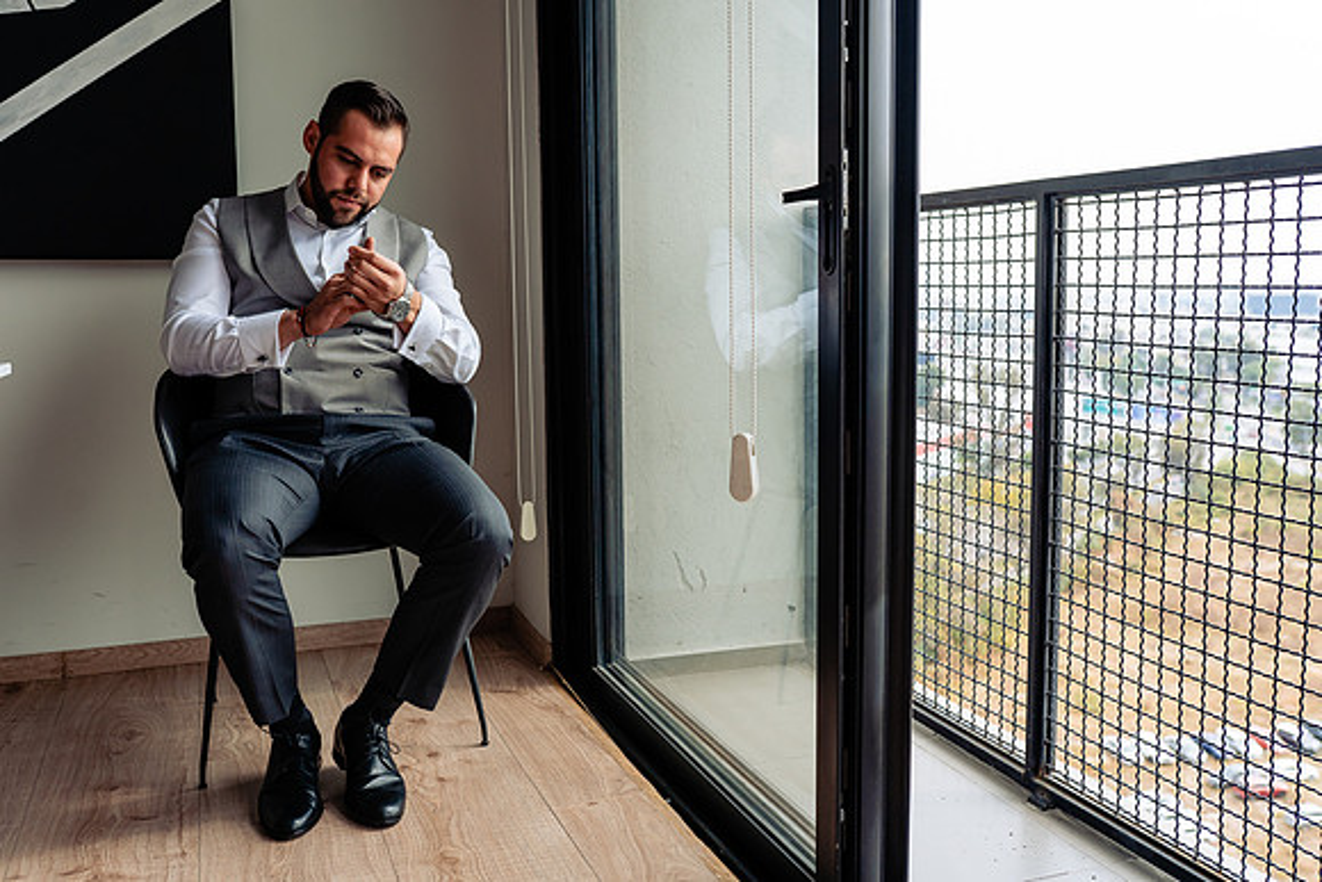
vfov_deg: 37.9
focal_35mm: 35
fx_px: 1286
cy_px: 441
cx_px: 661
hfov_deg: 54.4
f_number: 4
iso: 500
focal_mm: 35
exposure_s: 1/1000
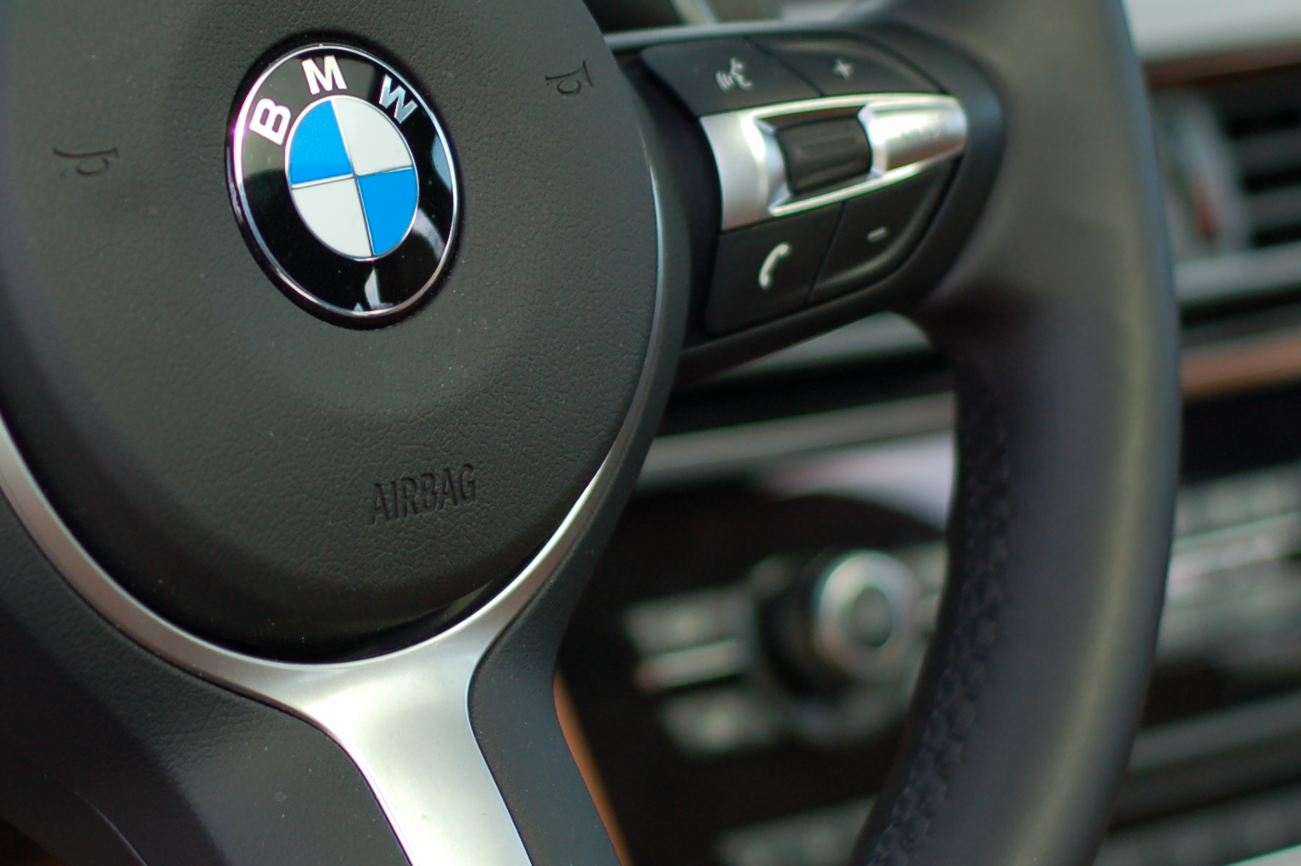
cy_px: 175
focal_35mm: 148
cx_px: 381
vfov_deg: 9.2
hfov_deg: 13.8
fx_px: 5345
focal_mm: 50
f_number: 2.5
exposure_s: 1/500
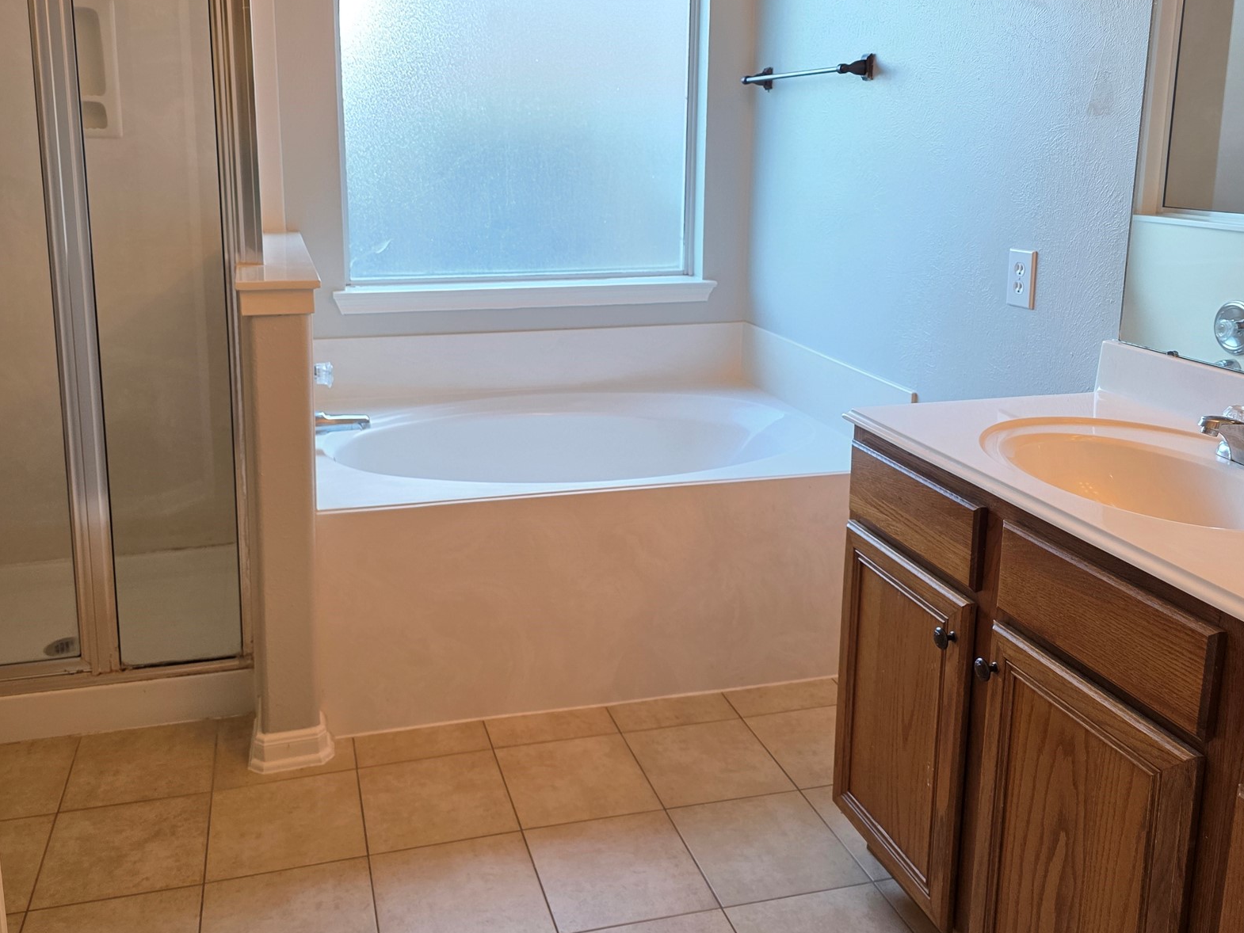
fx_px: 1078
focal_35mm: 30
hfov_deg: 59.8
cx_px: 556
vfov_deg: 46.5
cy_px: 368
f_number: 1.7
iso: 200
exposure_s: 1/120
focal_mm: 6.3
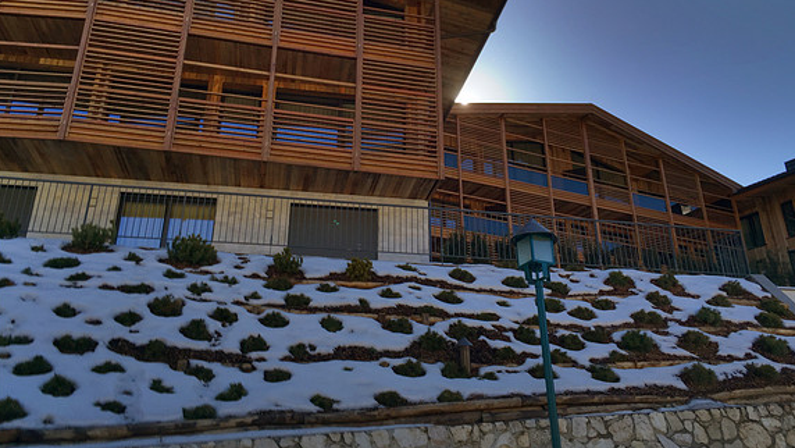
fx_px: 675
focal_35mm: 32
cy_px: 164
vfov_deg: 36.5
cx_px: 398
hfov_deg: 61.0
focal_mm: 4.15
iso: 32
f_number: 2.2
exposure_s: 1/5650
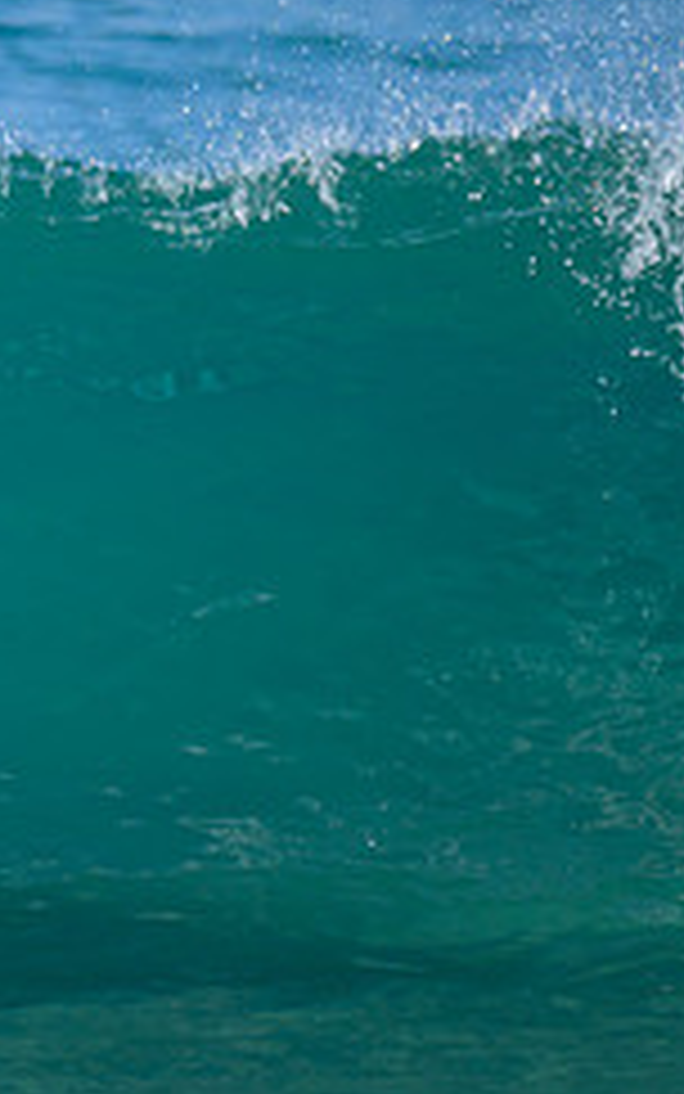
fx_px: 79648
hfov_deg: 0.5
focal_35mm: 2672
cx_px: -655
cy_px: 330
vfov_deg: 0.8
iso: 500
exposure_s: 1/2000
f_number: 6.3
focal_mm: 800
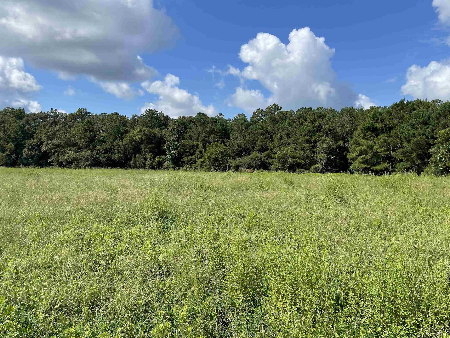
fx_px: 338
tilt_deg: -3.0
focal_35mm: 26
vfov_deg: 53.1
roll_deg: +0.5
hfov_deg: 67.3
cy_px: 169
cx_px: 225
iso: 32
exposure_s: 1/3922
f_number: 1.6
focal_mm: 5.1
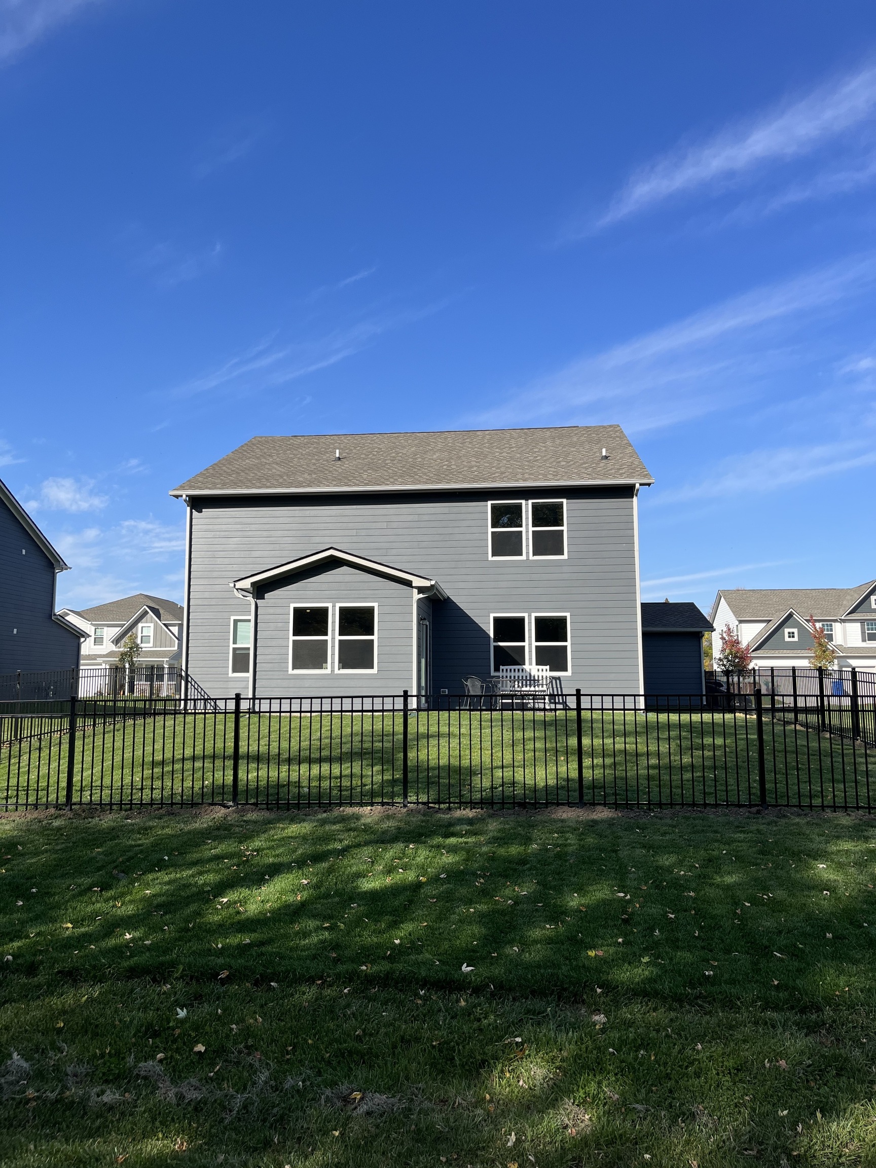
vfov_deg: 67.3
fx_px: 877
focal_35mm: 26
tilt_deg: +10.9
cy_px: 584
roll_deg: -1.2
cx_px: 438
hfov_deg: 53.1
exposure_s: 1/2688
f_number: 1.6
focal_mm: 5.1
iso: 50
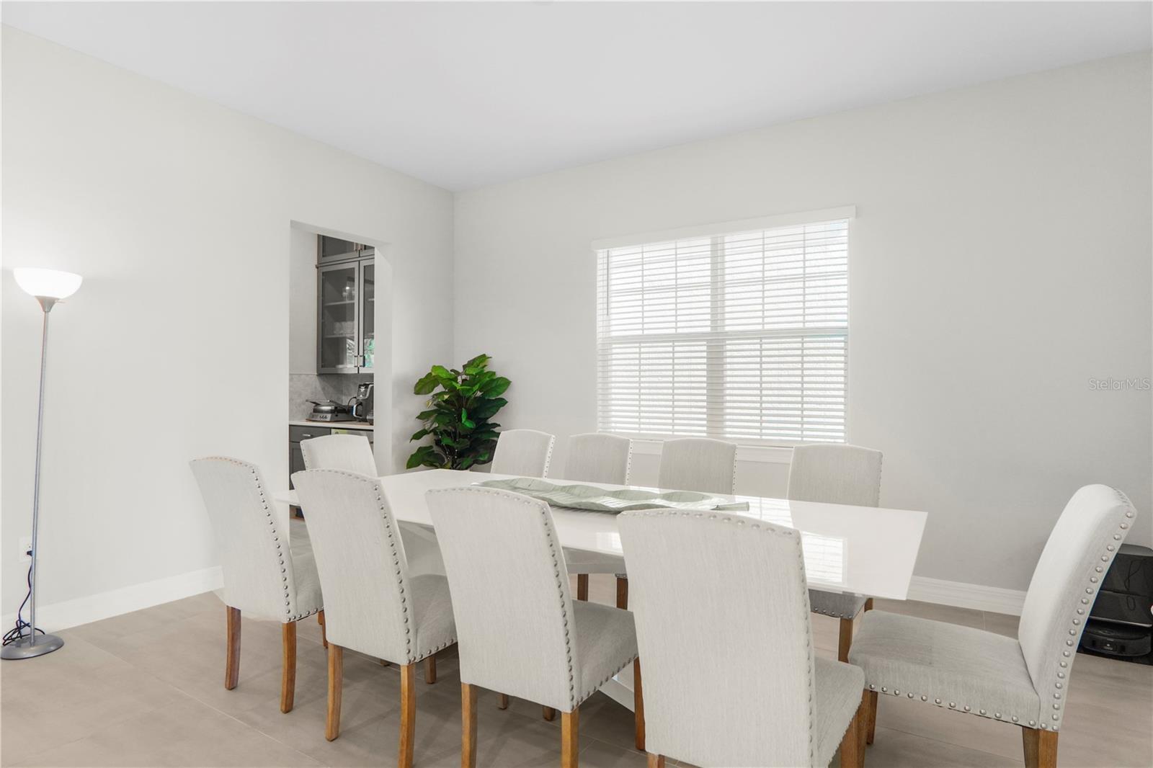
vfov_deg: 67.4
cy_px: 384
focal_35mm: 18
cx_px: 576
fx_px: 576
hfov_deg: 90.0
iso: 640
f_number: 2.8
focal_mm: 12
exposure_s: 1/60
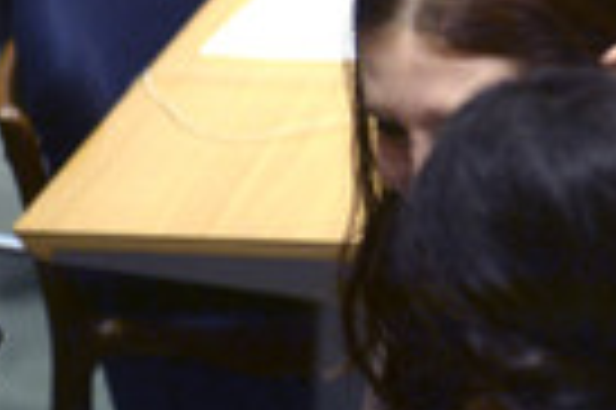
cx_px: 809
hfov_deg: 3.1
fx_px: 11229
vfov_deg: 2.1
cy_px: -122
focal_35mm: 657
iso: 2000
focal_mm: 200
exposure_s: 1/125
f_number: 2.8
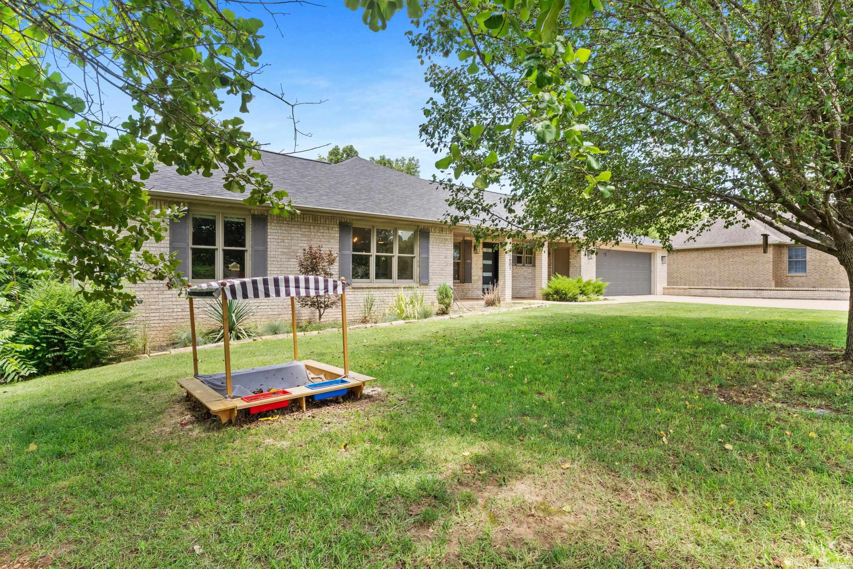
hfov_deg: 85.9
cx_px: 426
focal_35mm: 19
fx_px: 458
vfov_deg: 63.6
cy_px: 284
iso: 320
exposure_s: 1/60
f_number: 8
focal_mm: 12.9
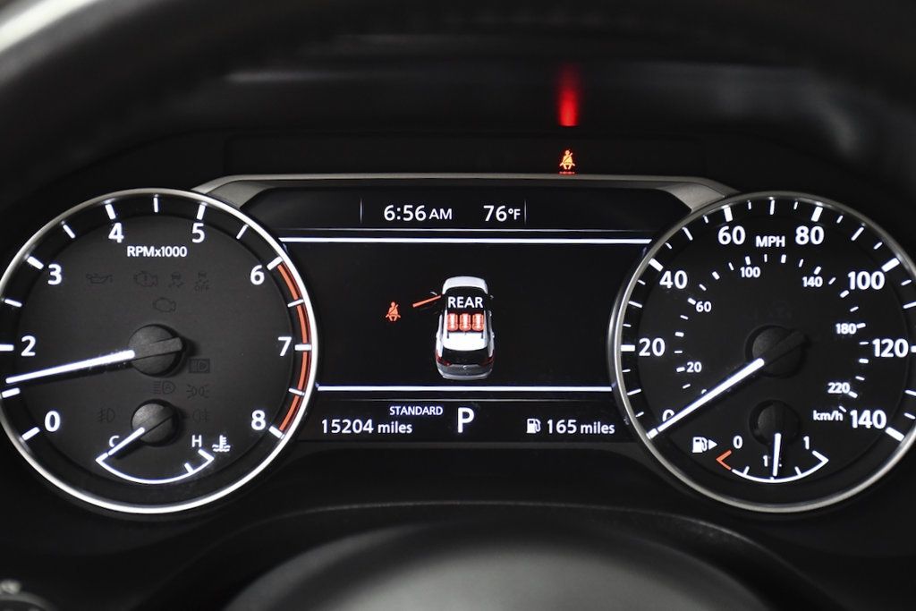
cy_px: 306
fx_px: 1908
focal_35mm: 75
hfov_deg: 27.0
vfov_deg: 18.2
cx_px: 458
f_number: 4.8
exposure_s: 1/100
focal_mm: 50
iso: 2500
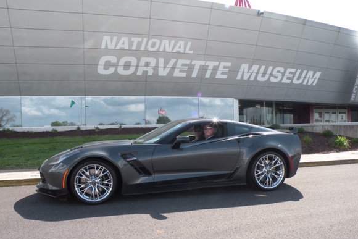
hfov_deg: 60.1
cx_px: 197
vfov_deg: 42.2
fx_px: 308
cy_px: 138
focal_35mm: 31
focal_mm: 4.7
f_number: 5.6
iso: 64
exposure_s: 1/123
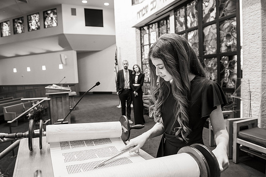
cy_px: 88
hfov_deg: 71.5
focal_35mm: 25
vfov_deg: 51.3
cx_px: 133
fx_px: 185
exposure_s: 1/60
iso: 1000
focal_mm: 24
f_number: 3.5
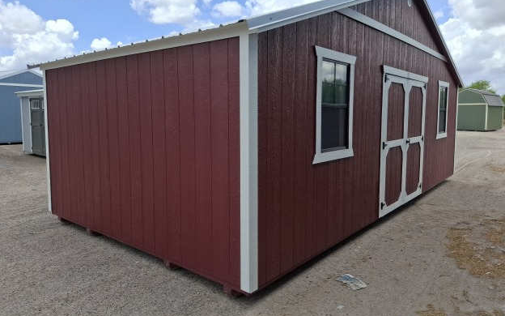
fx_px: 344
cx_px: 252
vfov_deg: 49.2
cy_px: 139
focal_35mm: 25
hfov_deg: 72.5
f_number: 1.8
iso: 50
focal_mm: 5.54
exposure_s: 1/2092
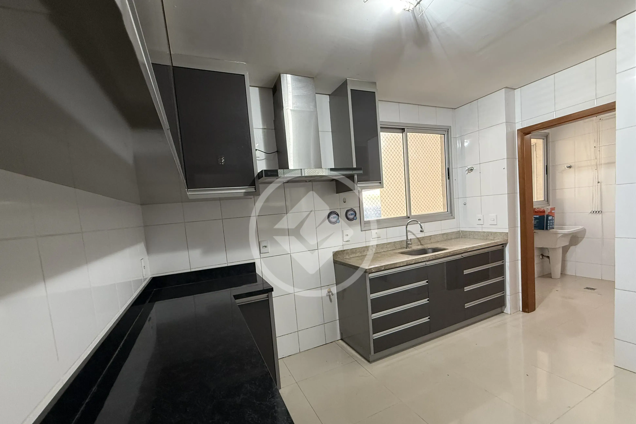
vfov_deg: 77.1
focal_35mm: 15
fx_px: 265
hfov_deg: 100.4
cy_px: 233
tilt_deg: -3.1
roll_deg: +4.7
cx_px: 313
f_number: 2.2
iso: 250
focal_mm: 2.22
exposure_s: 1/60
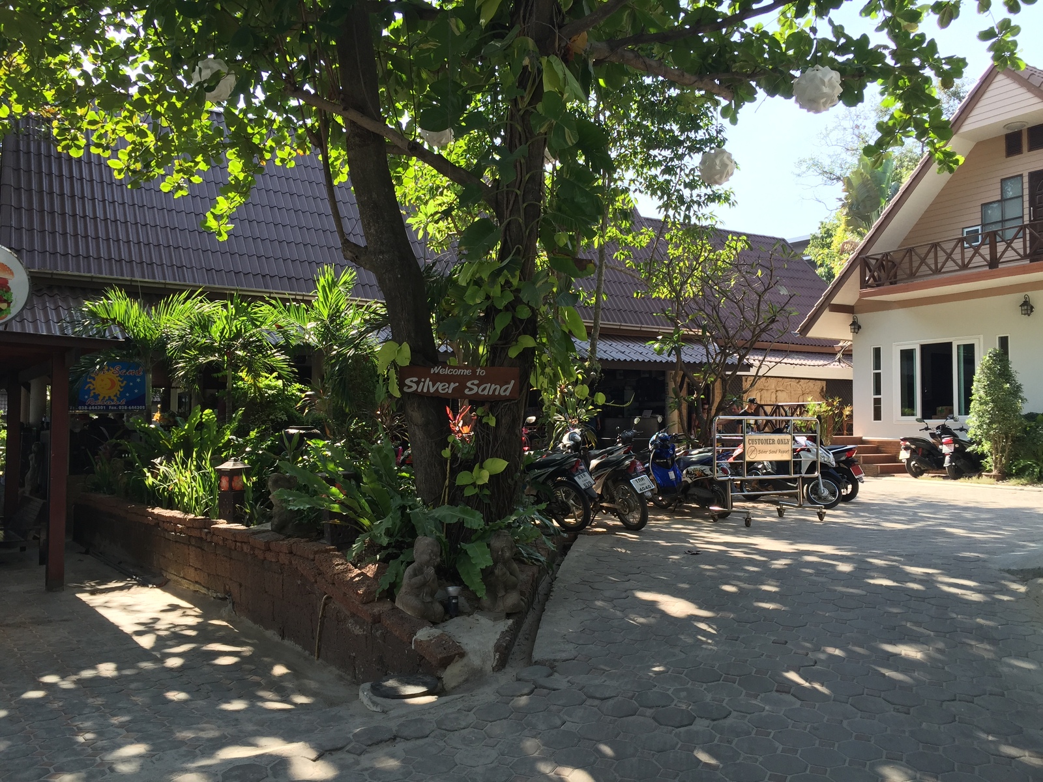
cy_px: 391
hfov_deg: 61.7
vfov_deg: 48.2
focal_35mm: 29
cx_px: 522
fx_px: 874
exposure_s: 1/356
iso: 32
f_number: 2.2
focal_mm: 4.15
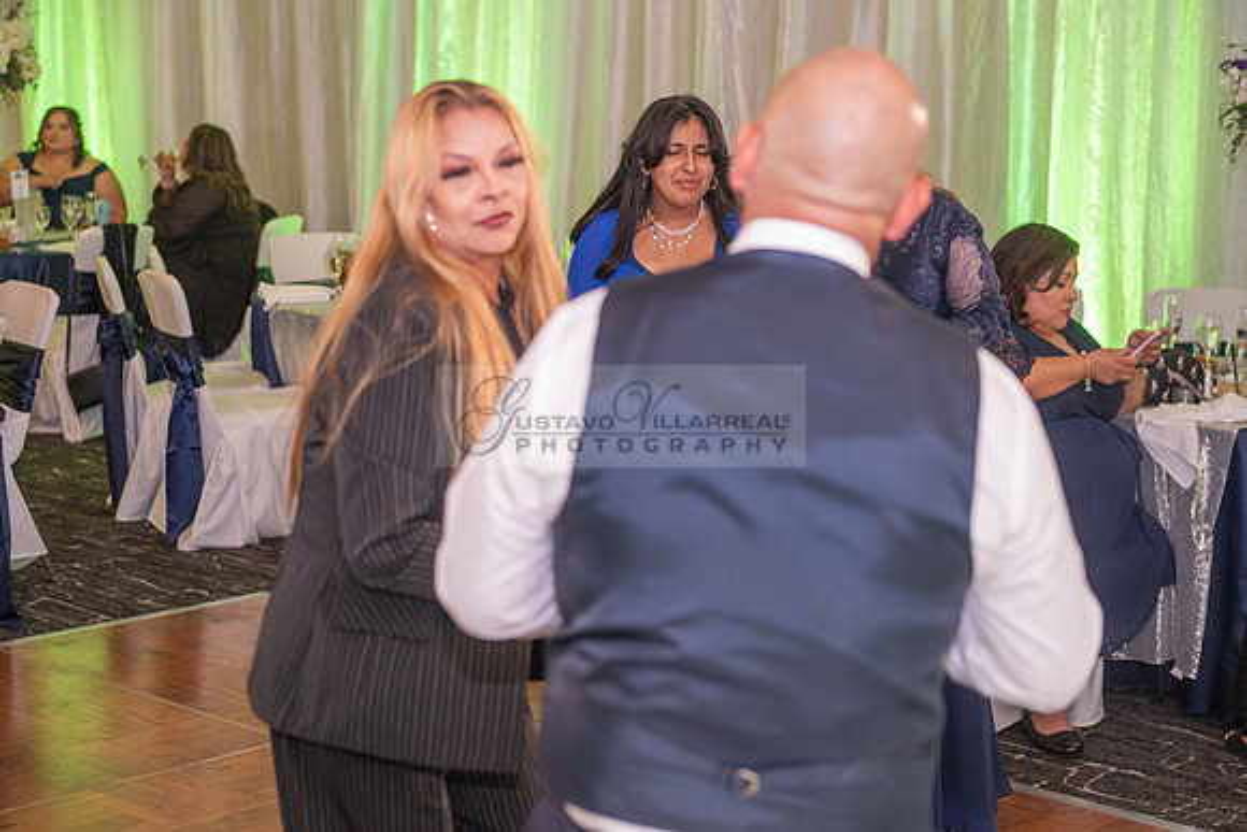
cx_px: 624
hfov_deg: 28.8
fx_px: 2425
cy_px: 416
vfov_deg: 19.5
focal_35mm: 70
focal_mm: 70
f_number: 3.5
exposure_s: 1/125
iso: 1600
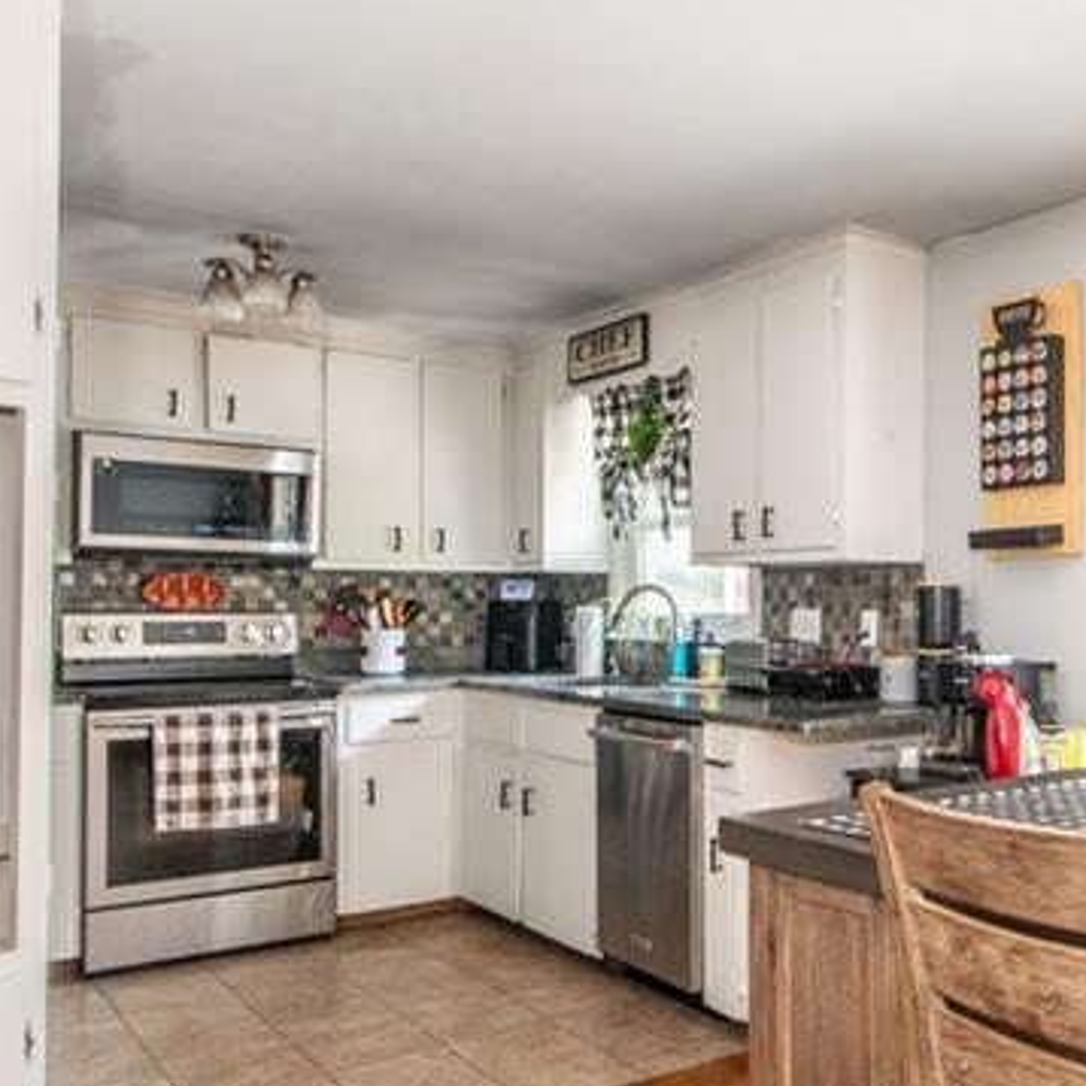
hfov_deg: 45.2
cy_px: 589
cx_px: 919
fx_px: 1207
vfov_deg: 48.4
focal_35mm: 34
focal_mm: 14
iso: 400
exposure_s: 1/10
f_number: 10
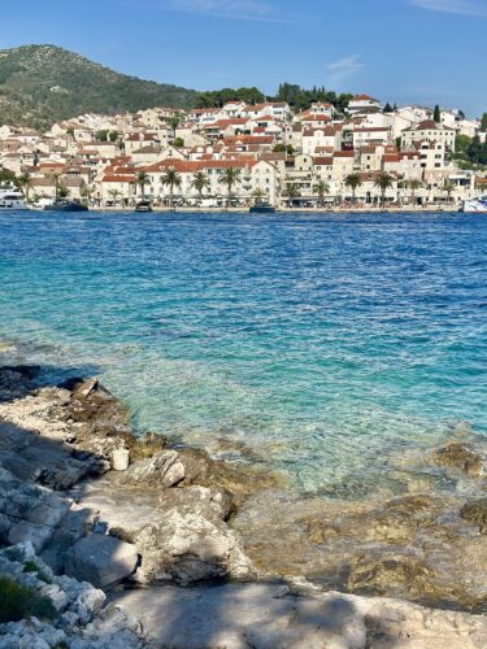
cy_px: 324
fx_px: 900
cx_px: 244
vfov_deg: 39.7
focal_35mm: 48
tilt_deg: -8.4
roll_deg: -0.9
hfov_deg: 30.3
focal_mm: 6.86
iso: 80
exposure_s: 1/7092
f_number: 1.78
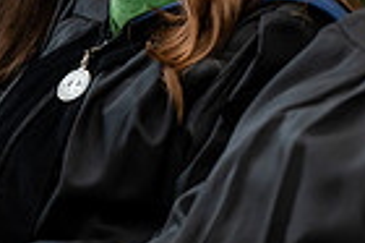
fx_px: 7352
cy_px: -27
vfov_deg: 1.9
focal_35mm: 726
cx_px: -10
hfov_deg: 2.8
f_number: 3.2
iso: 1250
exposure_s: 1/200
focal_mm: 175
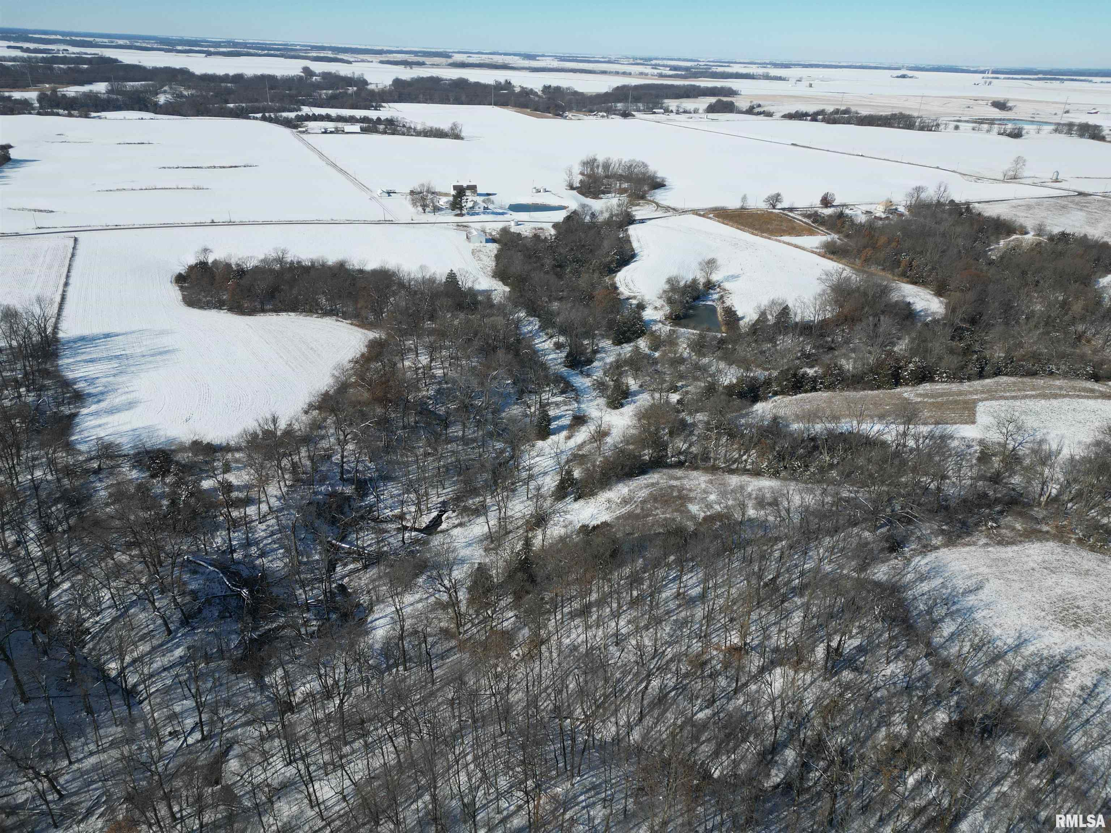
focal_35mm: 24
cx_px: 556
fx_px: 770
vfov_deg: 56.8
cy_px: 416
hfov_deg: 71.6
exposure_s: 1/5000
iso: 140
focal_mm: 6.72
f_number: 1.7
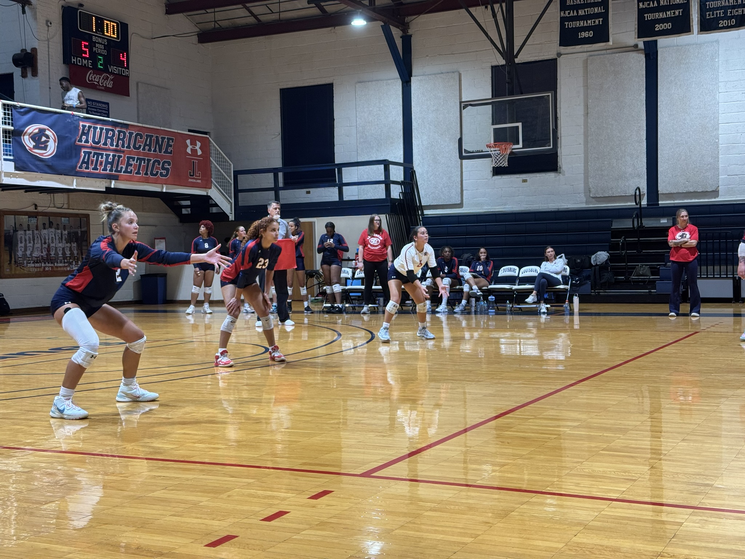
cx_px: 372
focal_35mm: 48
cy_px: 280
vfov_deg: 30.3
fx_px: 1033
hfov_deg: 39.7
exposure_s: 1/60
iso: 80
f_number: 1.78
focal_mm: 6.76
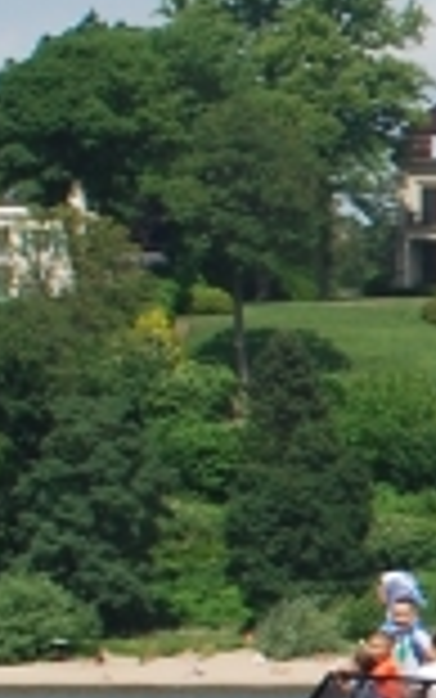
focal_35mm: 384
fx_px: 7294
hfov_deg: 3.3
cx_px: 1780
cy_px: 579
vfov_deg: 5.5
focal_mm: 38
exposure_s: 1/250
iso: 180
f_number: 10
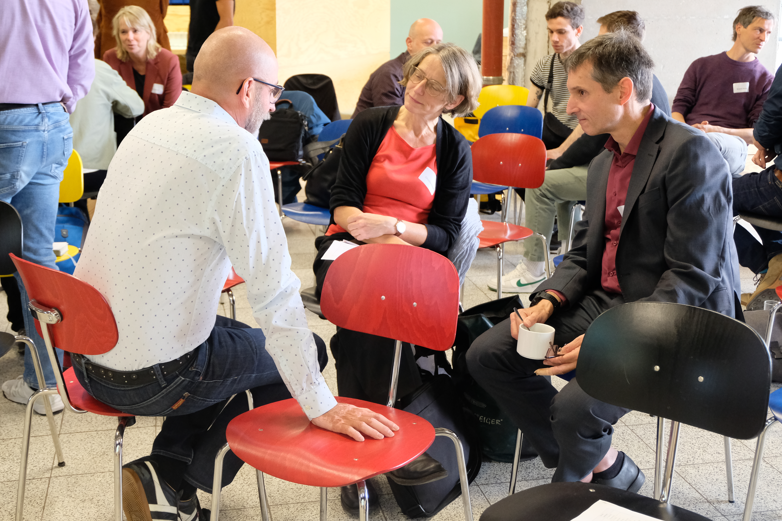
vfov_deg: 30.5
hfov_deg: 44.5
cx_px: 392
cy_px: 220
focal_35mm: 44
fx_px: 956
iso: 2000
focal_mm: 25.6
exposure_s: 1/30
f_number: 4.5
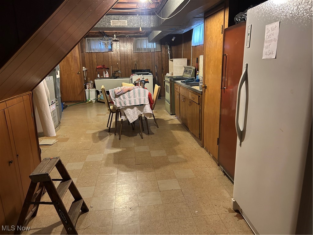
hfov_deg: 67.3
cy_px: 118
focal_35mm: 26
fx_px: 235
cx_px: 156
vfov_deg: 53.1
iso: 500
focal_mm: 5.7
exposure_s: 1/40
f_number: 1.5
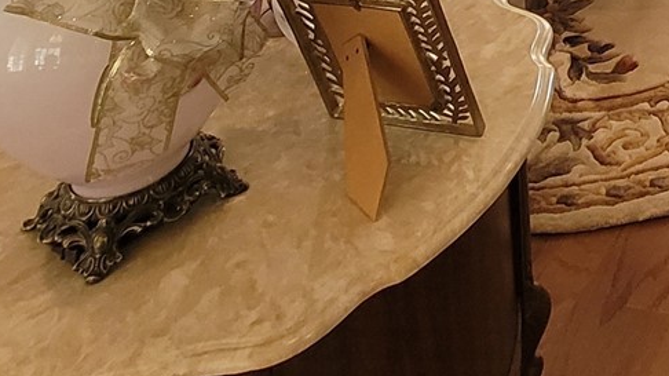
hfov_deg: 28.1
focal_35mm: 56
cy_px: -479
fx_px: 993
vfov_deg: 15.0
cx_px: 943
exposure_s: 1/60
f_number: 2.2
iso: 160
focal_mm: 2.2
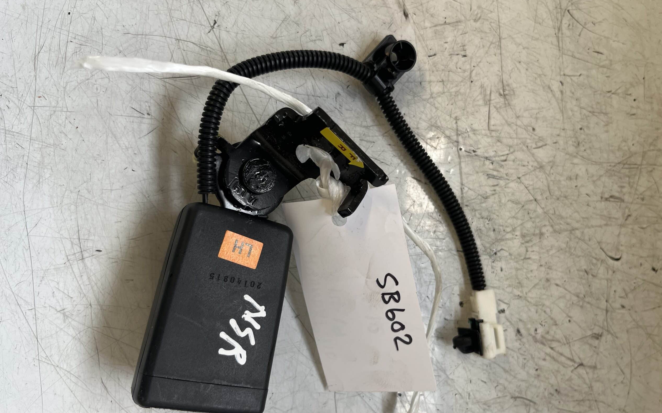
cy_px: 236
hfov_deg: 66.5
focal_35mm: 28
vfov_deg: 44.4
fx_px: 505
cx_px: 335
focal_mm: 5.1
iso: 64
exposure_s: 1/121
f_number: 1.6
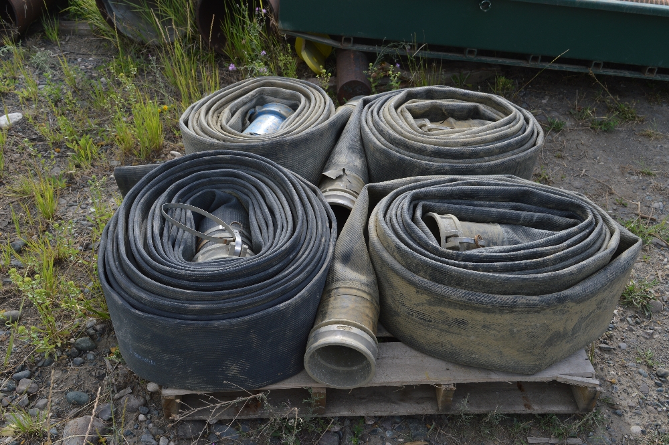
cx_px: 334
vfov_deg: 36.8
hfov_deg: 53.2
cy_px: 222
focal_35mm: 36
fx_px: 668
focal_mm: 24
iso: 100
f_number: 7.1
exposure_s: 1/200
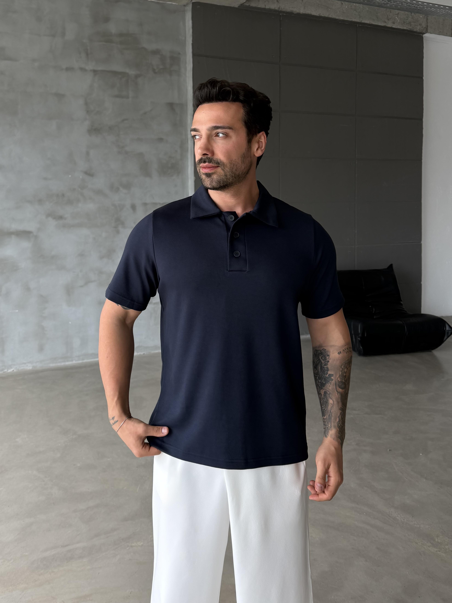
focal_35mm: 24
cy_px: 302
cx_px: 226
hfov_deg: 56.8
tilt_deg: -2.7
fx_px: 418
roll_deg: +0.3
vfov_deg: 71.6
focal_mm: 6.76
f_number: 1.78
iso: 80
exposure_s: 1/240
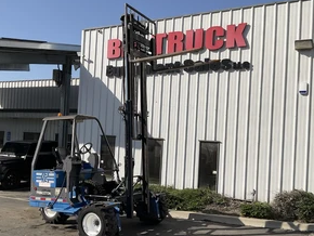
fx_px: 363
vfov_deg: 36.0
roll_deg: -4.4
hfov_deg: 46.6
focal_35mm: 40
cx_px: 136
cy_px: 131
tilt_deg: +1.6
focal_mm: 3
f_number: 1.8
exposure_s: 1/2801
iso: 20
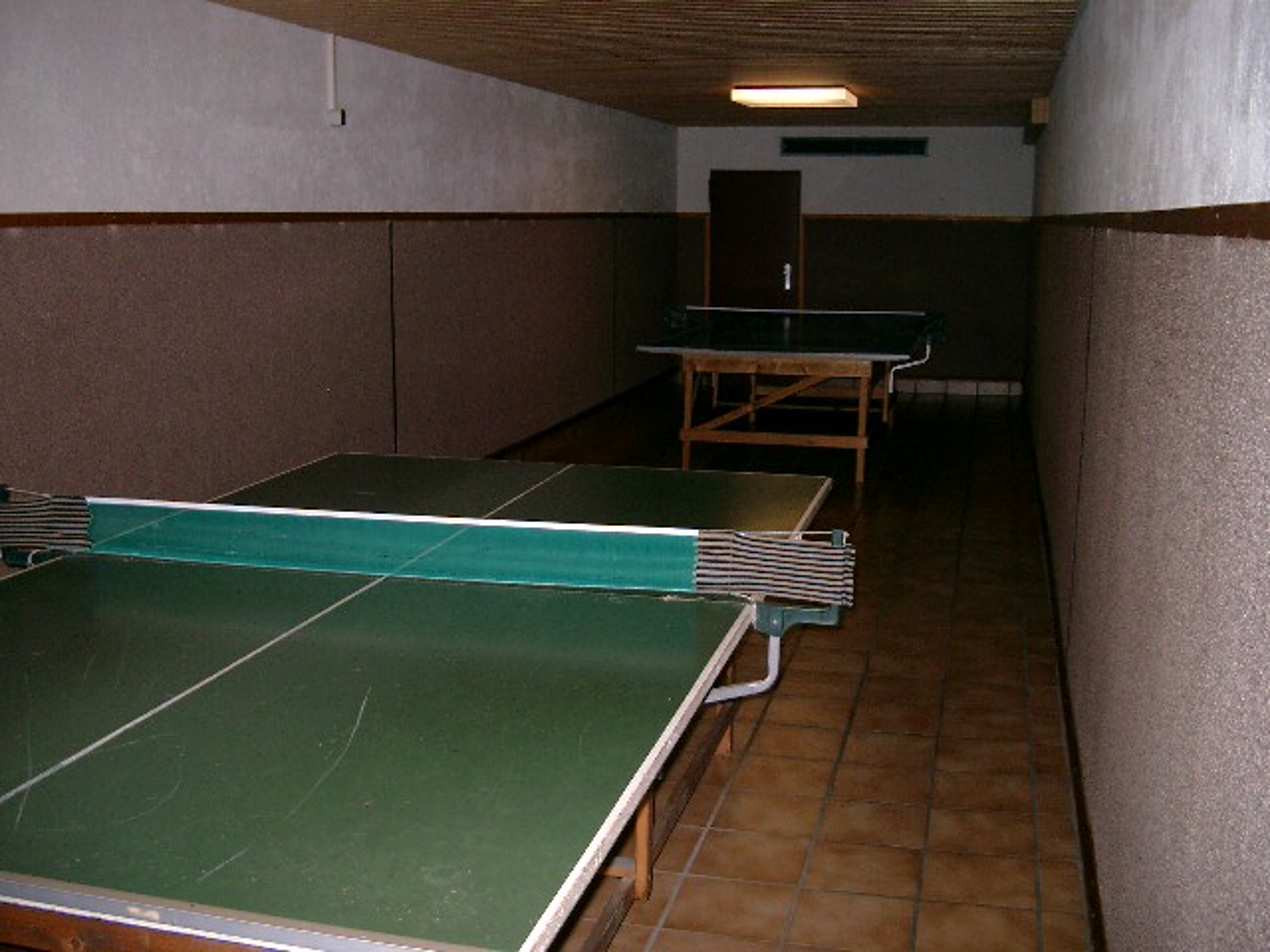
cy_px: 476
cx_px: 635
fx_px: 1357
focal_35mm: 37
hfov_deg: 50.1
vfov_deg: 38.7
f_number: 2.6
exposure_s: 1/60
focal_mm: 7.6
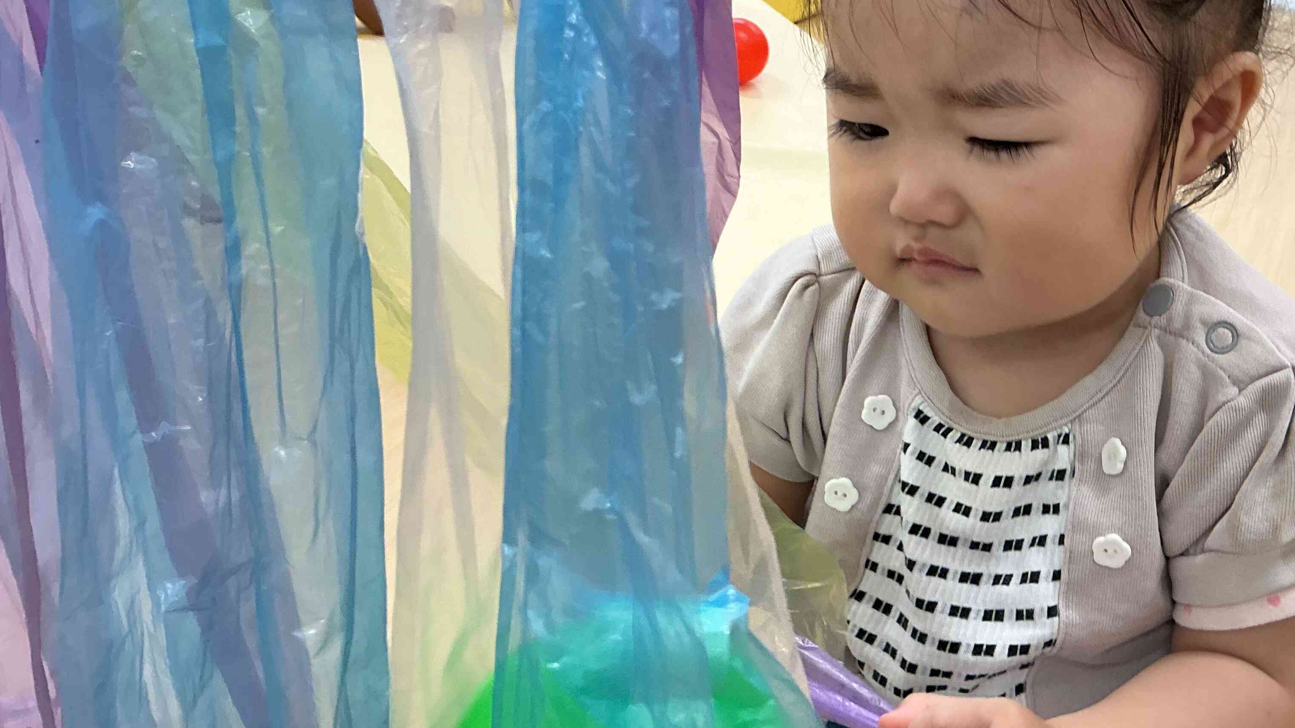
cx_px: 860
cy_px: 334
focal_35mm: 42
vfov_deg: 28.3
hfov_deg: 47.6
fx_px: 1442
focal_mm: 3
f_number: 1.8
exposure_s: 1/60
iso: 40
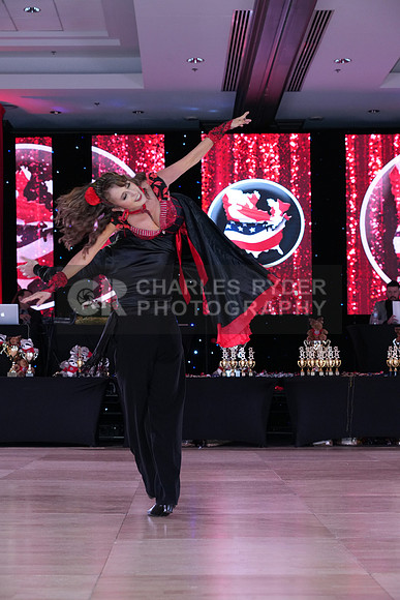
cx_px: 200
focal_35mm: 69
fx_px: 1149
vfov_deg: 29.2
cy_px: 300
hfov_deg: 19.7
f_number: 5
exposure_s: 1/250
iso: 2500
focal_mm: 69
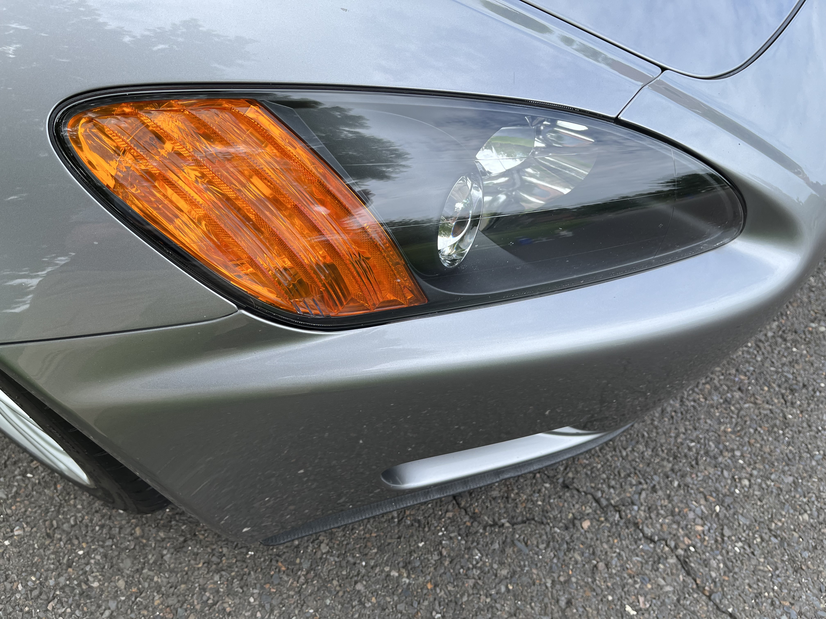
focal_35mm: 26
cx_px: 413
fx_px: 620
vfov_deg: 53.1
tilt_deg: -51.8
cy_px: 310
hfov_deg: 67.3
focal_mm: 5.1
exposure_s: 1/1046
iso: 50
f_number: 1.6
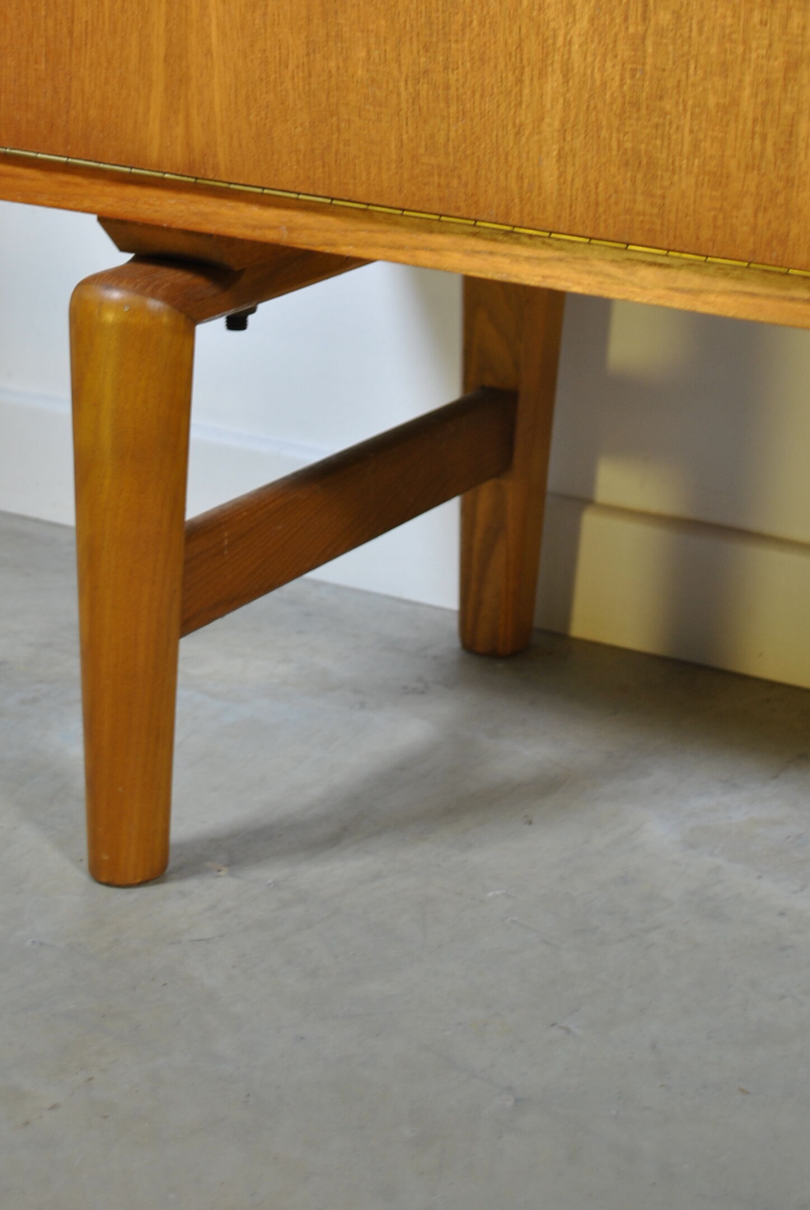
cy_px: 227
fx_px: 2893
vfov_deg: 23.2
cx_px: 296
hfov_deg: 15.9
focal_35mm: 86
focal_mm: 32
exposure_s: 1/20
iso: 100
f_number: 4.8
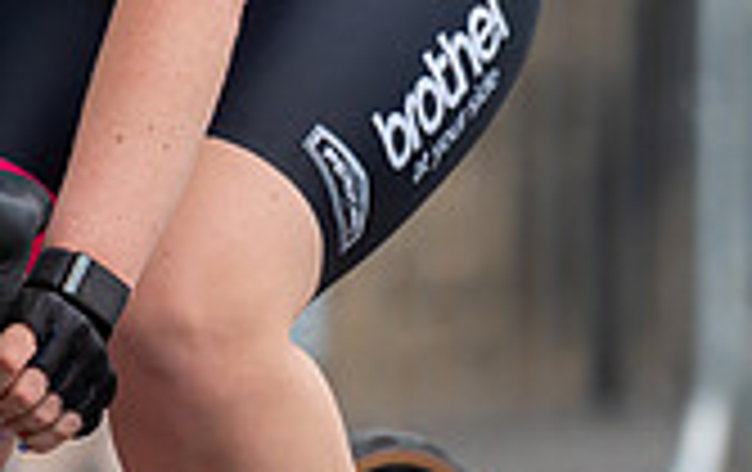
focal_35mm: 873
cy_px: -393
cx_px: -258
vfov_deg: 1.5
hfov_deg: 2.4
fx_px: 17922
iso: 640
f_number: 3.2
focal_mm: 185
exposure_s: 1/1000
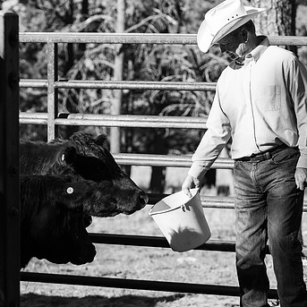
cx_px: 143
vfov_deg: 9.7
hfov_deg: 9.7
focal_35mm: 181
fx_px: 1816
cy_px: 165
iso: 320
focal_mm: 126
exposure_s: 1/640
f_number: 5
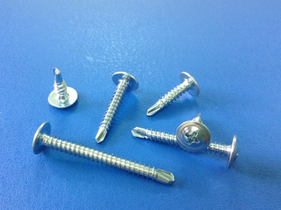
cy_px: 105
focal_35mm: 36
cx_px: 137
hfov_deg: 51.4
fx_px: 292
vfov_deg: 39.6
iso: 100
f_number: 2.4
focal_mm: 3.3
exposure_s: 1/24
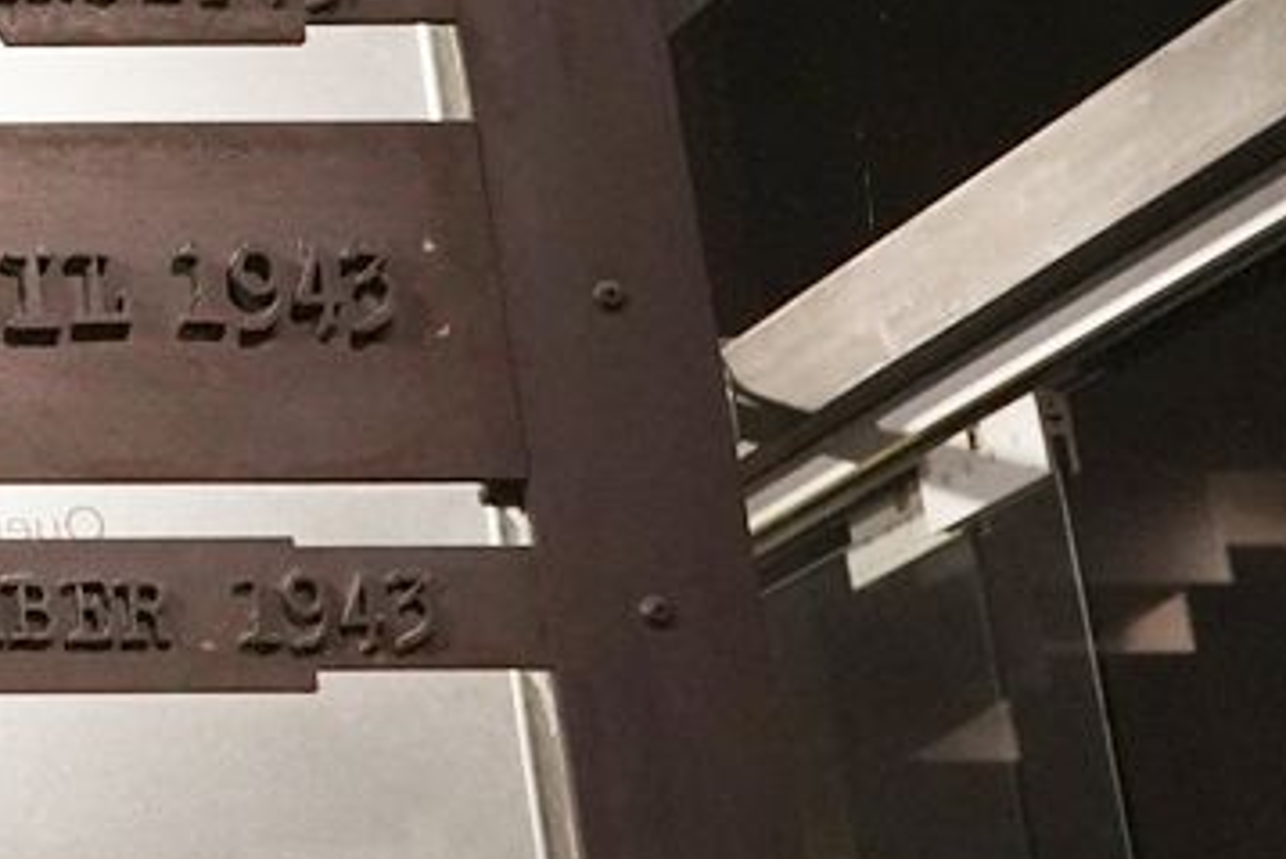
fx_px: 4788
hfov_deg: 13.0
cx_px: -1390
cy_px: -201
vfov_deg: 10.1
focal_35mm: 134
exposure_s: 1/80
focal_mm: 24
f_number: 5
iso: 3200
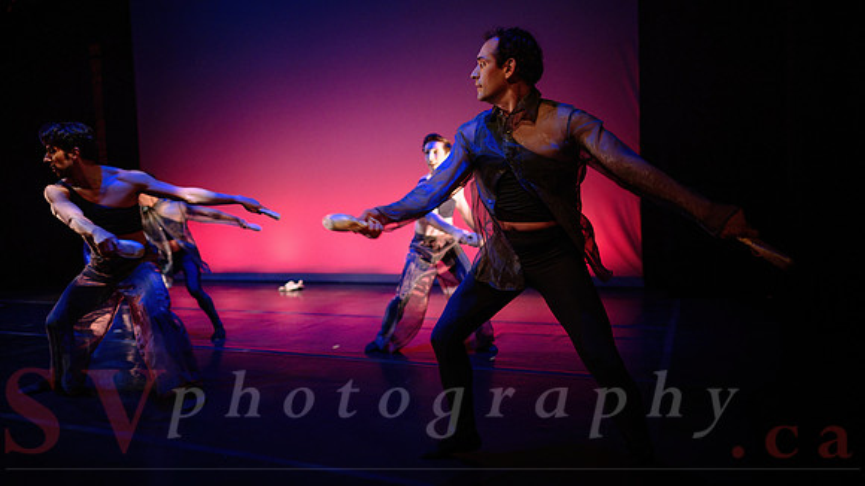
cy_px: 269
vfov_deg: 45.7
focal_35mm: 25
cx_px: 432
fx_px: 577
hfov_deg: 73.8
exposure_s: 1/400
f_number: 1.4
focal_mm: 24
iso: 1000
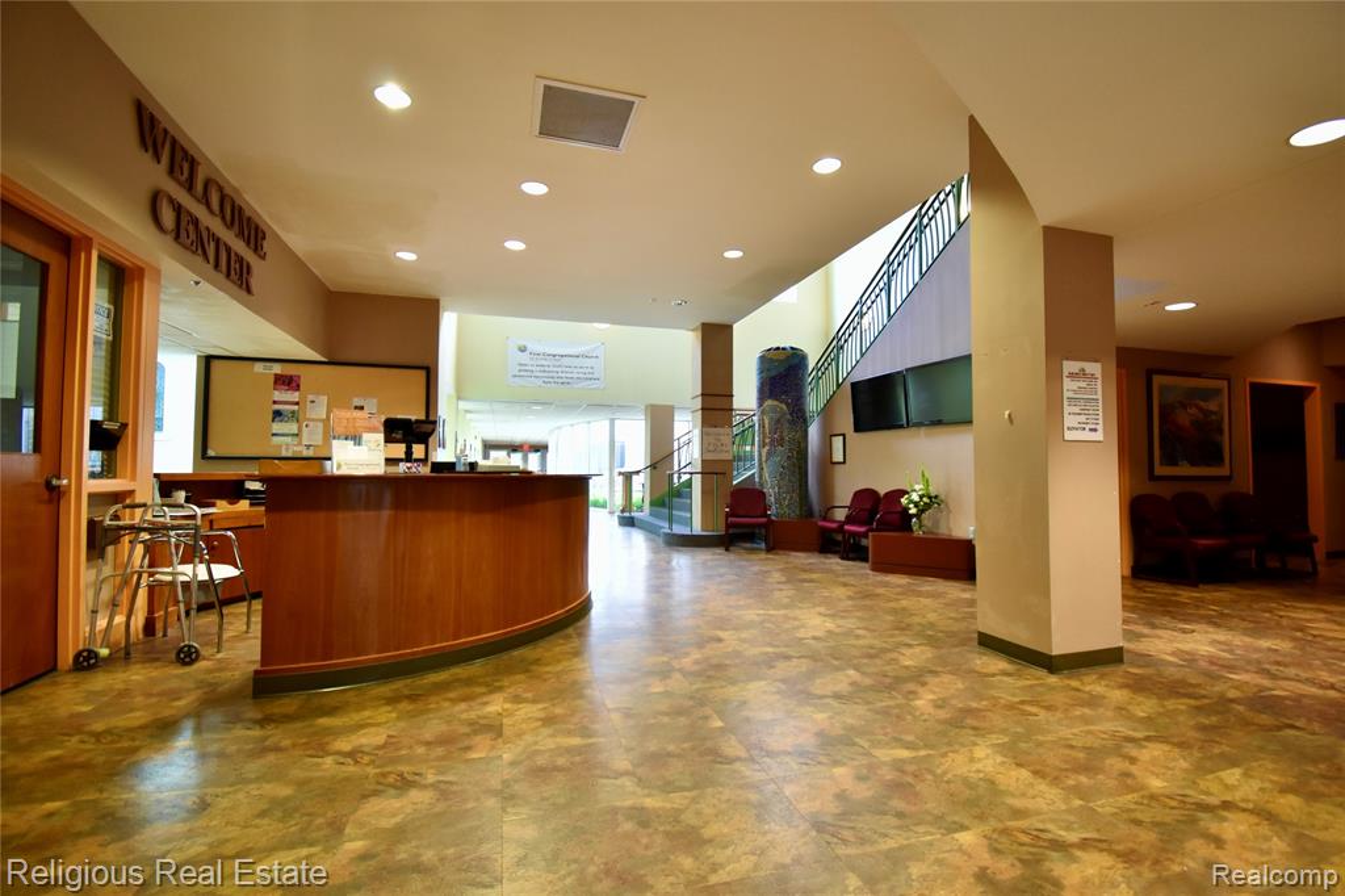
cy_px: 448
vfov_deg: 77.3
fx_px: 560
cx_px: 672
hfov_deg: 100.4
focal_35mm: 15
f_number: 4.5
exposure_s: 1/15
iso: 800
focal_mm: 10
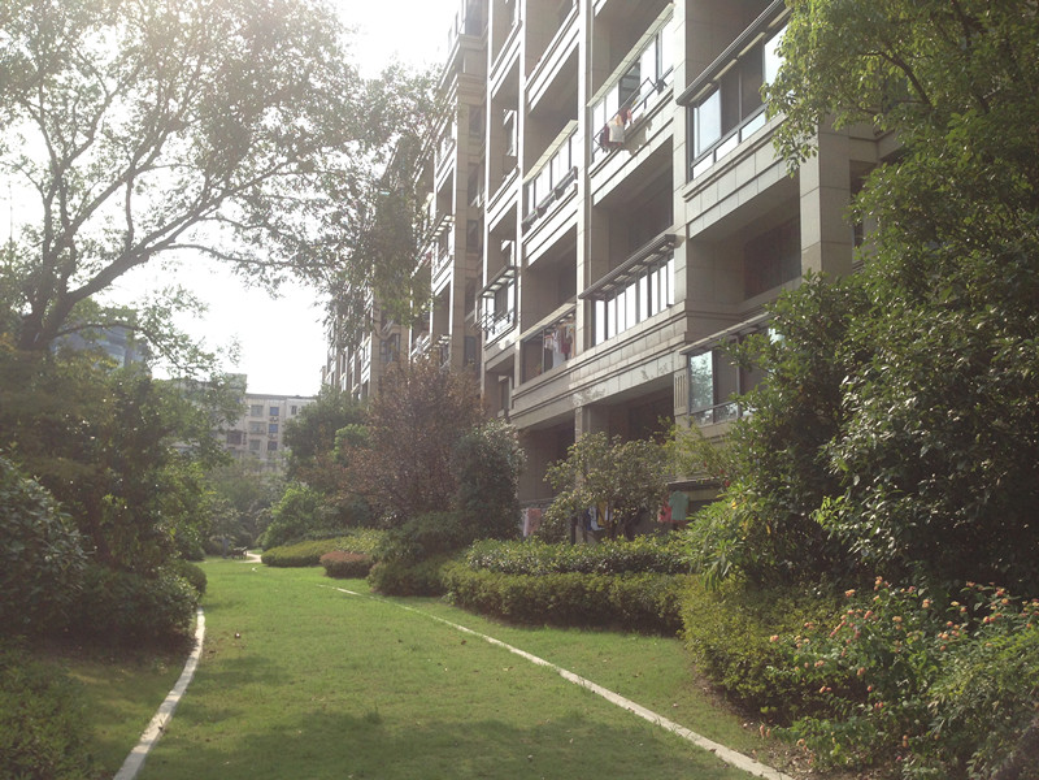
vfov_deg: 42.9
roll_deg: -2.2
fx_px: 990
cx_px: 520
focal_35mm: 33
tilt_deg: +8.2
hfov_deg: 55.4
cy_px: 390
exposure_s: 1/834
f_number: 2.4
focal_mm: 4.12
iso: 50
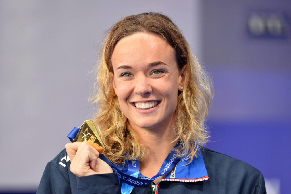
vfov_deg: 6.9
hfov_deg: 10.3
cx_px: 146
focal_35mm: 200
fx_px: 1616
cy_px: 97
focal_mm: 200
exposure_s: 1/400
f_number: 4
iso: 2500
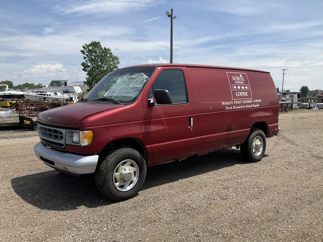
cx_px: 161
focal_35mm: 30
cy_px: 121
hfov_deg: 60.0
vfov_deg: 46.8
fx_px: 280
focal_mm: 3
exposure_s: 1/1984
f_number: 1.8
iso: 25
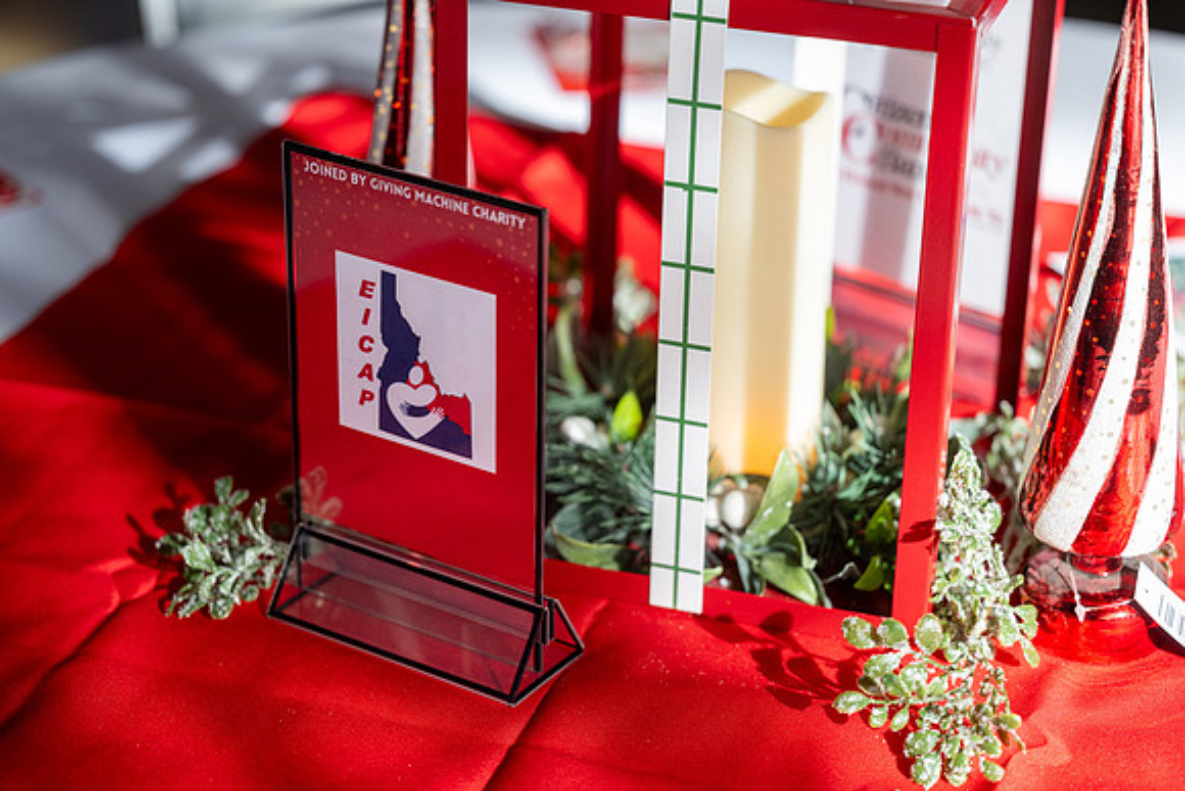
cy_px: 396
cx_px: 592
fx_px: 2930
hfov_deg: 22.9
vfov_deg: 15.4
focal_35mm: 89
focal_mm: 89
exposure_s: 1/500
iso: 500
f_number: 2.8
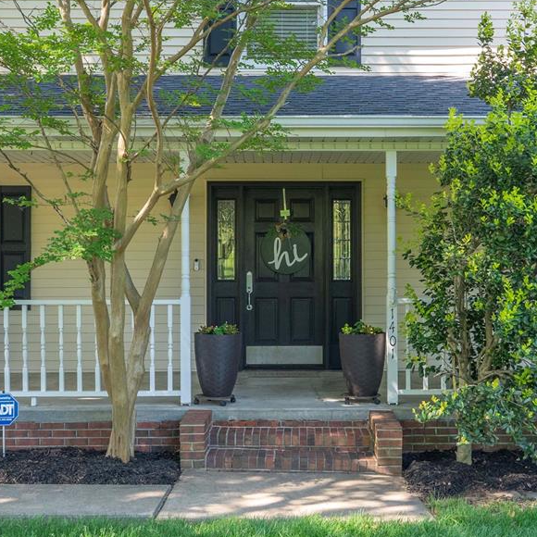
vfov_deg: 32.9
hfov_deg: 32.9
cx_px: 285
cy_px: 273
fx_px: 908
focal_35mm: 52
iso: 1000
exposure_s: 1/60
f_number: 11
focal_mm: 34.5
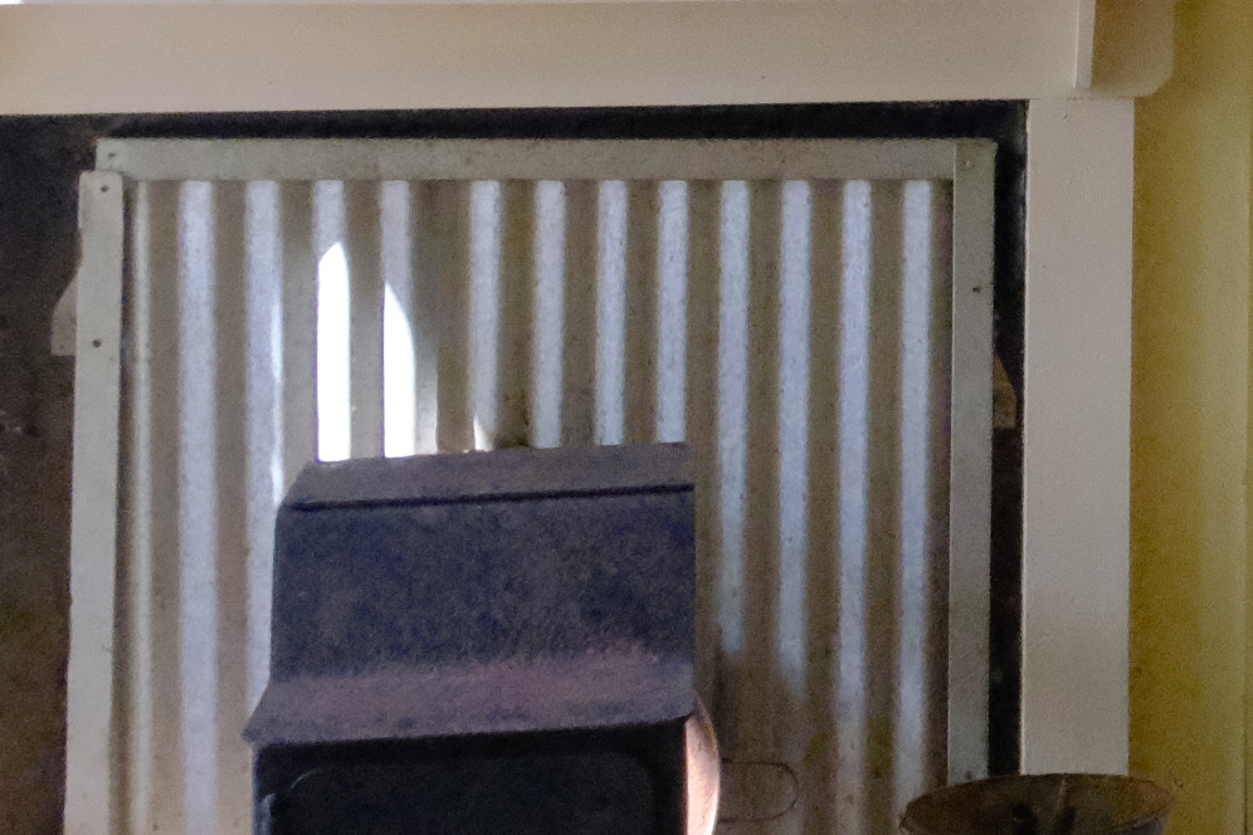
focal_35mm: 102
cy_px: -170
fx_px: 3550
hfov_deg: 18.4
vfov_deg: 13.1
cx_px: 1710
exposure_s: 1/180
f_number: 10
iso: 6400
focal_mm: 15.6
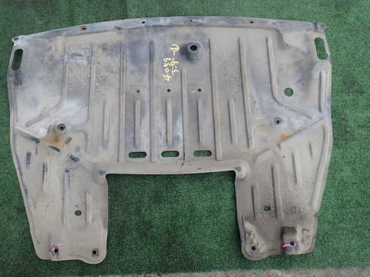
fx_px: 353
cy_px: 138
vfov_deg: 43.0
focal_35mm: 33
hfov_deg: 55.3
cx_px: 175
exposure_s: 1/200
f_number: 3.2
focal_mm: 5.4
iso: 100
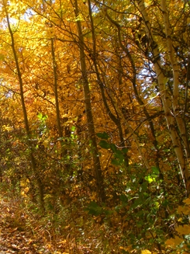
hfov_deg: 21.7
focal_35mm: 66
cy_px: 106
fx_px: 483
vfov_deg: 29.4
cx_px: 17
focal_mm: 6.3
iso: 64
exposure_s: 1/227
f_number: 3.5
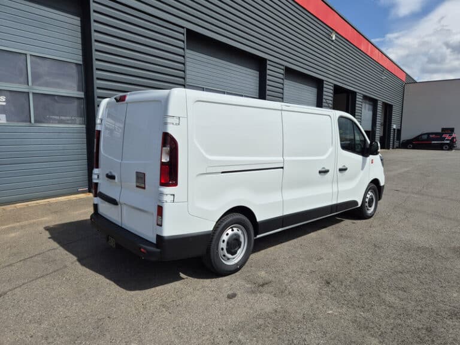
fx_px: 306
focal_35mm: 23
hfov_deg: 73.9
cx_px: 230
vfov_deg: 58.9
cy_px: 172
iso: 25
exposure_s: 1/3184
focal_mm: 5.4
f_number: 1.8
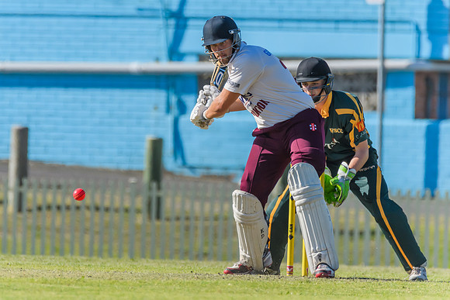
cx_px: 192
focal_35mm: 1094
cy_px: 120
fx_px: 13681
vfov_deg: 1.3
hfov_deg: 1.9
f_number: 6.3
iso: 640
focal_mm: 600
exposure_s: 1/3200
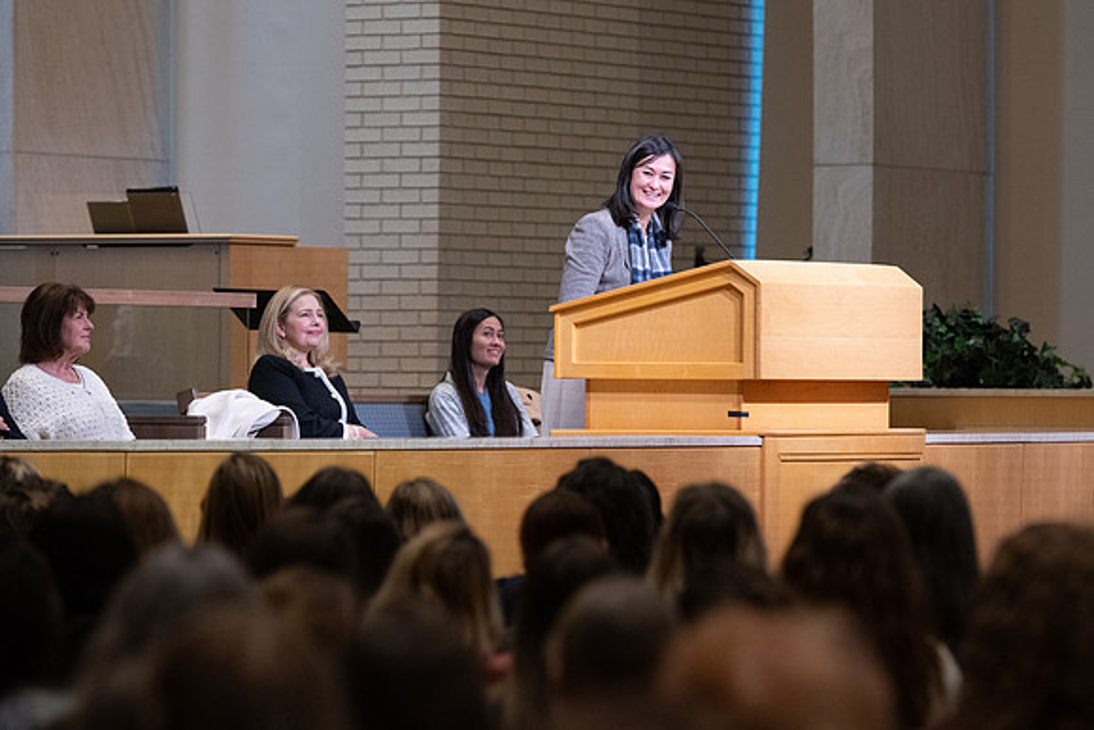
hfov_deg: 11.2
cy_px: 329
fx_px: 5555
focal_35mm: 183
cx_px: 622
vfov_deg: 7.5
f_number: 3.5
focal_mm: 145
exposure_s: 1/400
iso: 1600
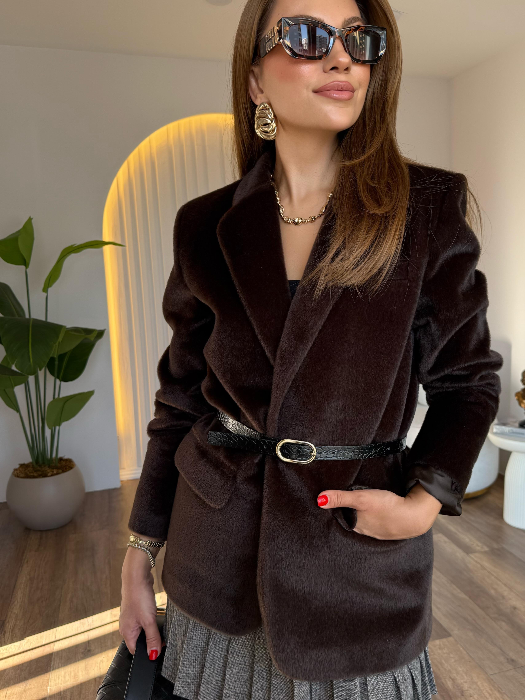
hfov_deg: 46.4
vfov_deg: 60.0
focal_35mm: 30
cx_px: 324
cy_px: 362
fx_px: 607
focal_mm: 6.76
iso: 64
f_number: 1.78
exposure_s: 1/139
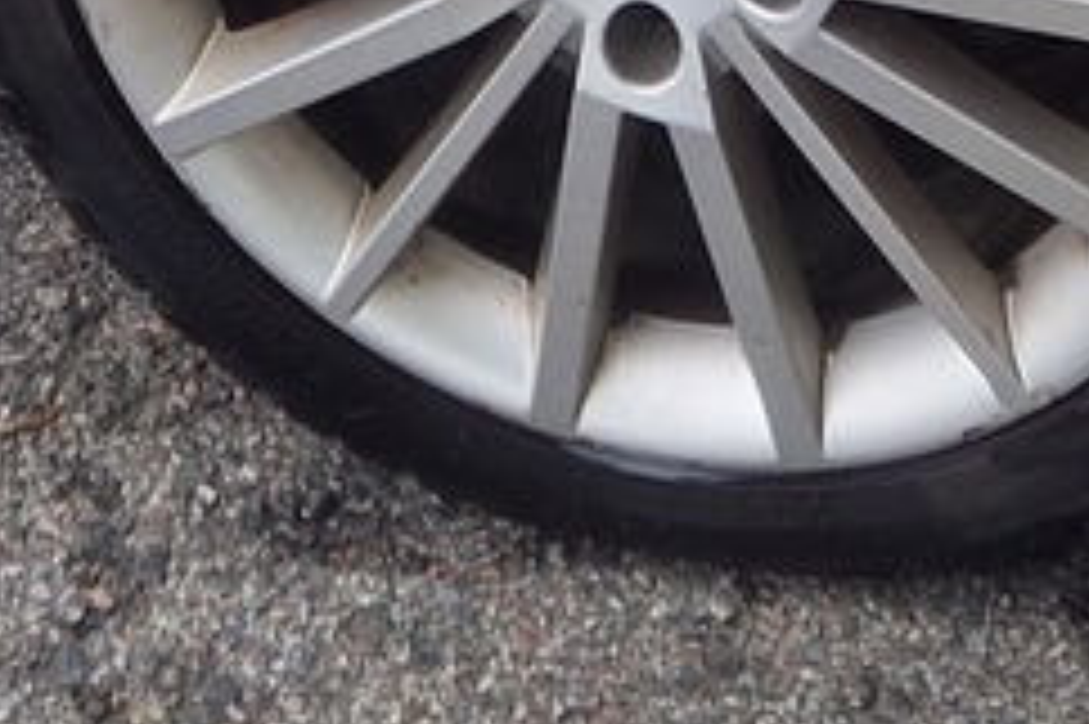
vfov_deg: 7.6
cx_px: 279
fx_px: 4776
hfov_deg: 13.0
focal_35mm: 158
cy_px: -1457
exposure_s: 1/180
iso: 50
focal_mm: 5.4
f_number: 1.8
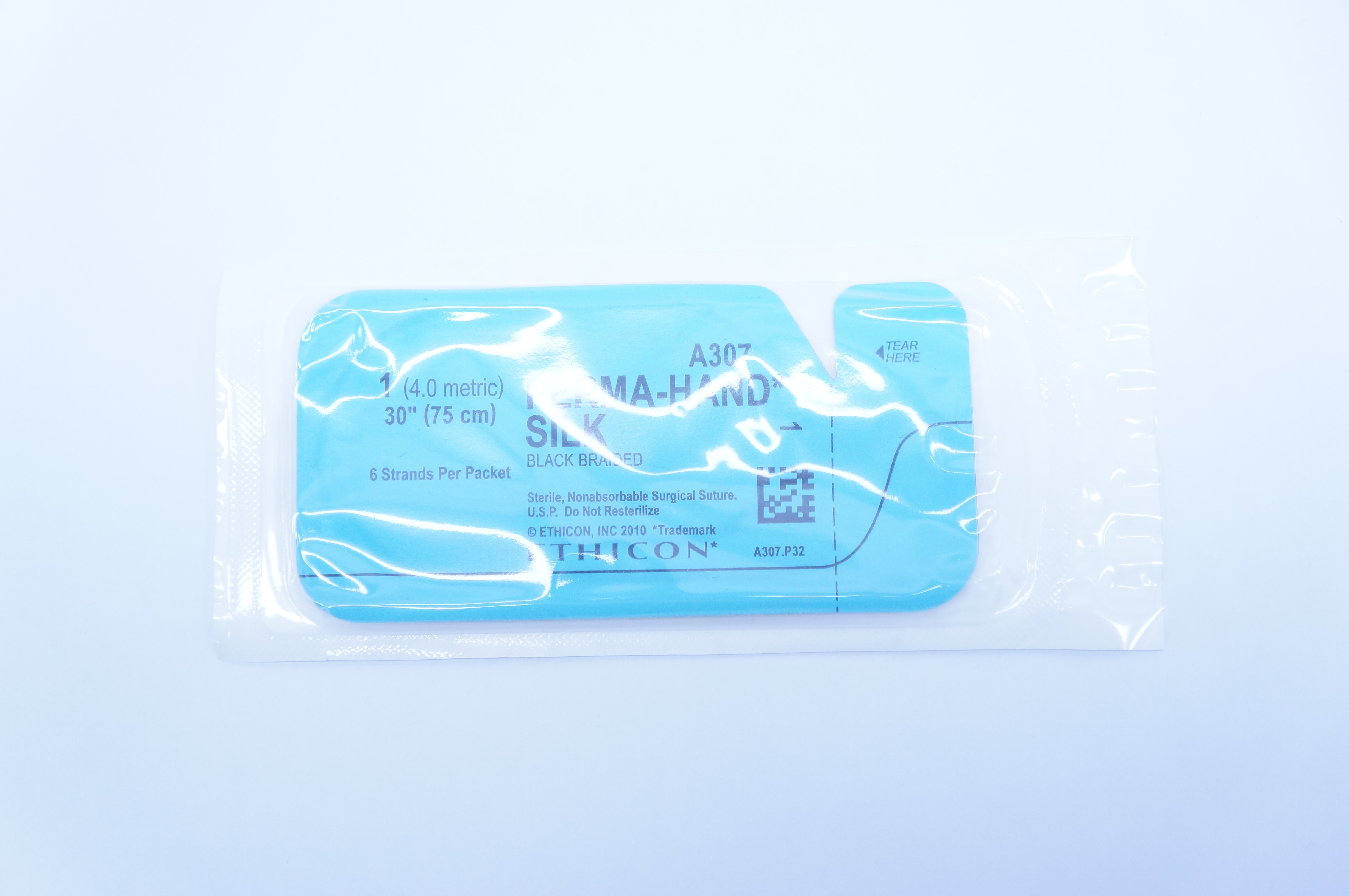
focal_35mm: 56
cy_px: 448
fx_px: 2077
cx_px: 674
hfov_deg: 36.0
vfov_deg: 24.3
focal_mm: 37
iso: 800
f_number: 4.5
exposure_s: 1/200
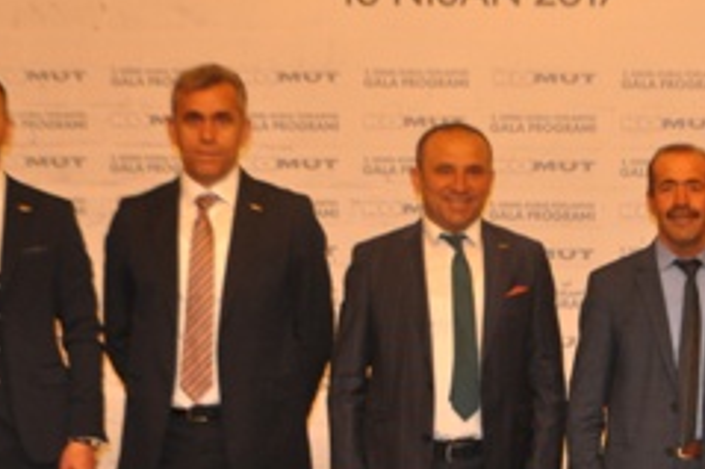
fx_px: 2277
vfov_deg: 11.7
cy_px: 323
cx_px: 519
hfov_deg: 17.5
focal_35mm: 116
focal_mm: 29
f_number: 3.8
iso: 800
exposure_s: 1/60
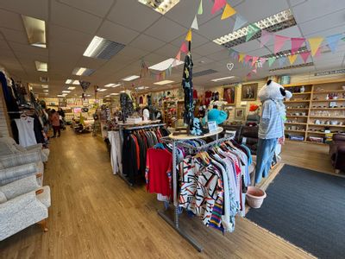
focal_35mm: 14
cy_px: 130
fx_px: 140
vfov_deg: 85.7
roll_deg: +1.9
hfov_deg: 102.1
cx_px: 172
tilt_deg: -8.5
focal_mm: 2.22
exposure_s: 1/50
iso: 125
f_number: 2.2
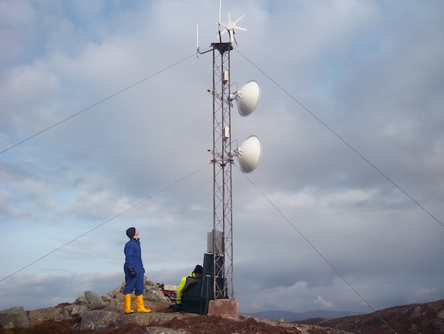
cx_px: 222
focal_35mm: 35
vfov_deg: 40.7
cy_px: 167
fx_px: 449
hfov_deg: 52.6
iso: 64
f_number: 3.86
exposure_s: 1/500
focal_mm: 6.17
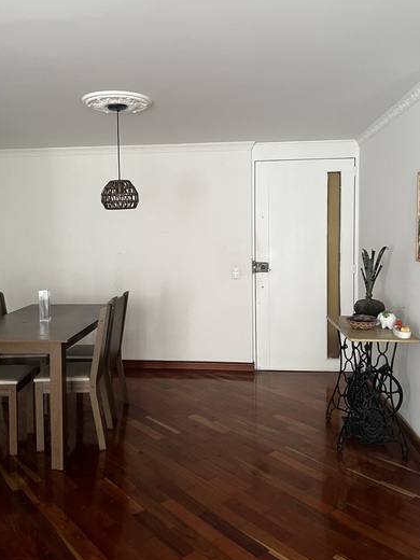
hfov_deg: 46.8
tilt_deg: -2.1
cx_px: 196
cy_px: 267
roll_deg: +1.4
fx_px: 485
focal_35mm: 30
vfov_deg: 59.9
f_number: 1.6
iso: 200
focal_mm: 5.1
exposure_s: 1/60
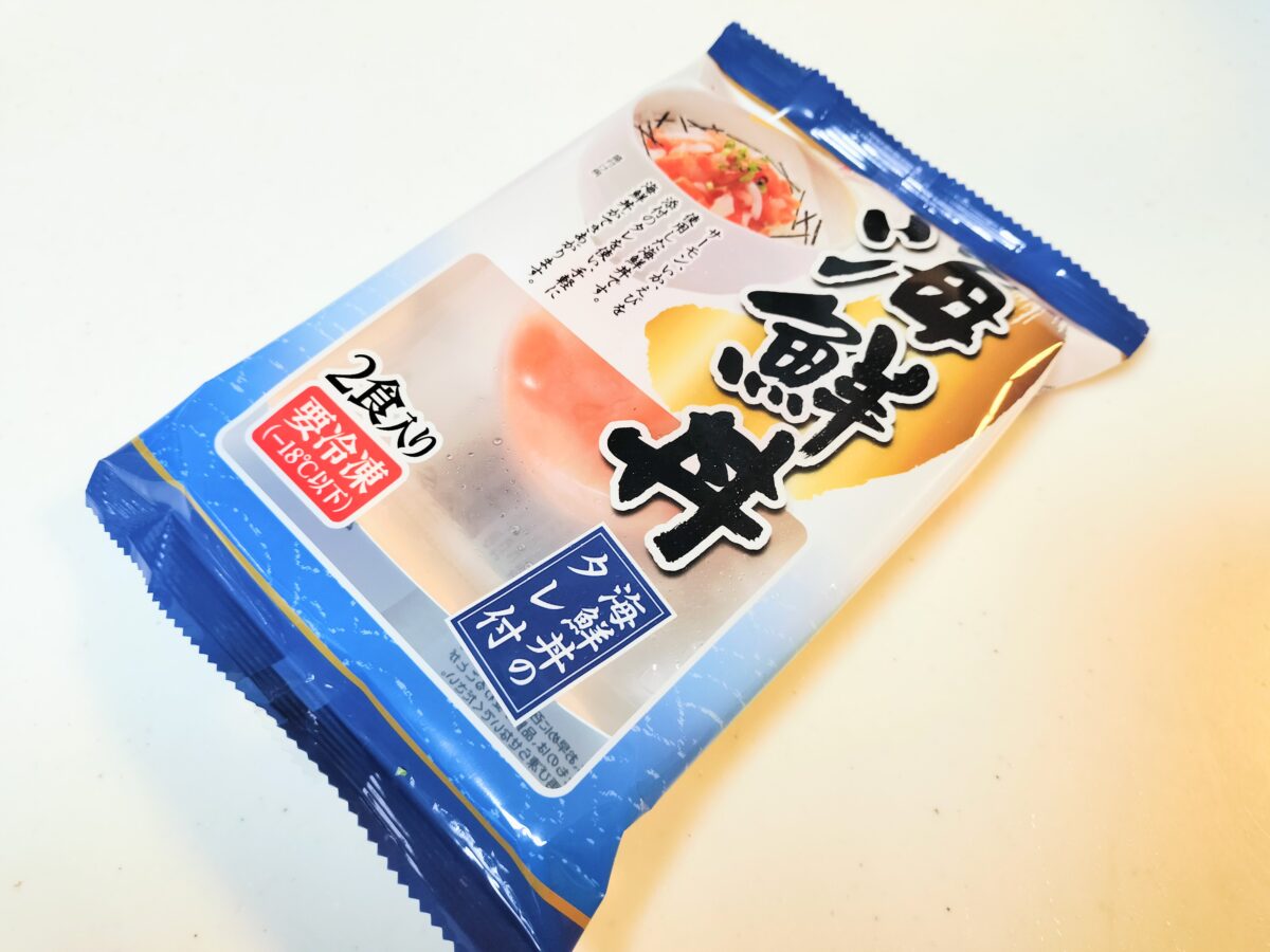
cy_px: 476
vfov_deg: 54.9
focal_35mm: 25
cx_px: 635
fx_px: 917
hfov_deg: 69.4
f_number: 1.7
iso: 250
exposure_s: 1/33
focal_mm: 4.71
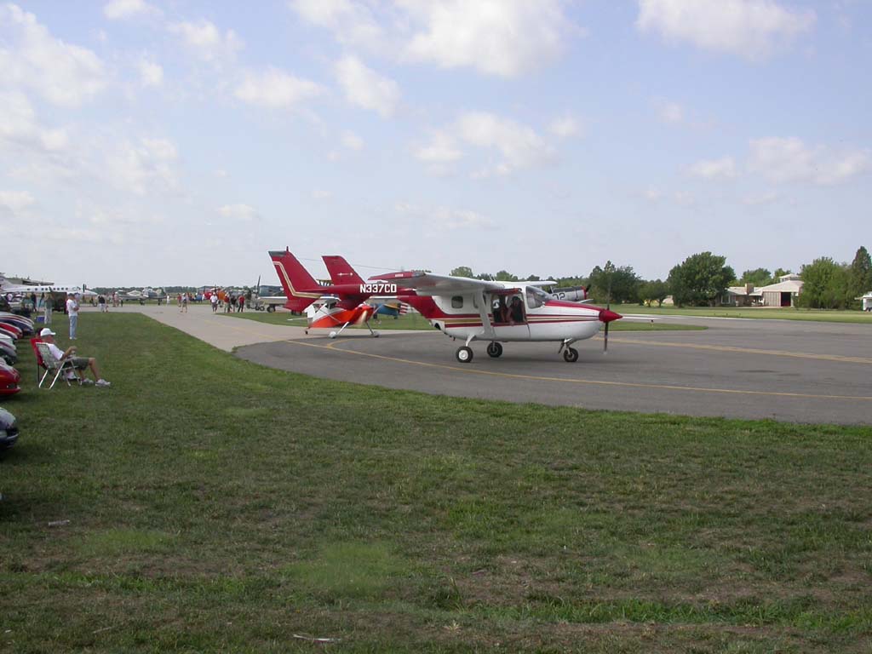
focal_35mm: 38
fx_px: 957
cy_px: 327
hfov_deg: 49.0
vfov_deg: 37.7
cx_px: 436
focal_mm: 7.85
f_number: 6.7
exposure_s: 1/323
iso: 100
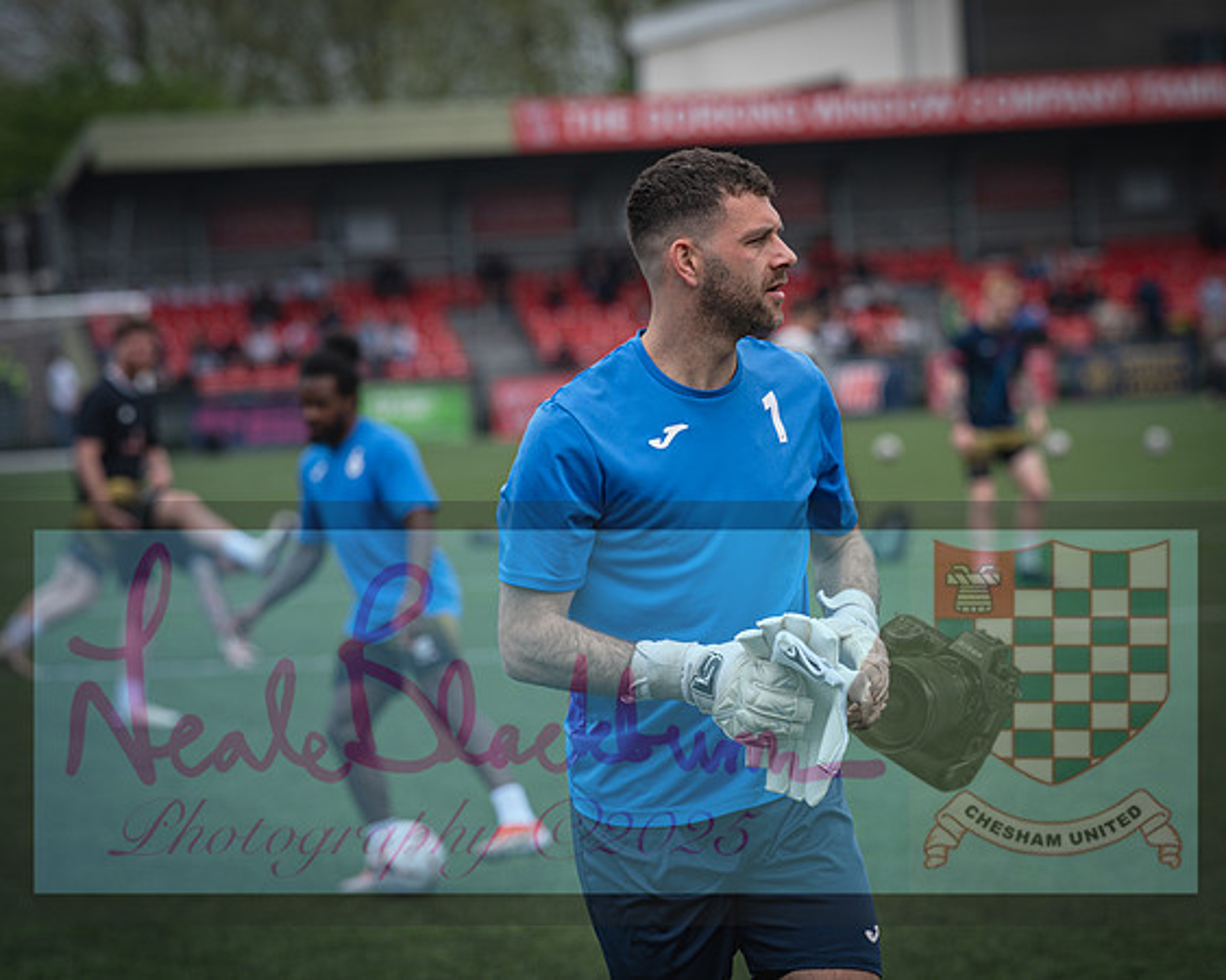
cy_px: 490
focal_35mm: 152
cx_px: 736
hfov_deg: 12.7
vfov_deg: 10.2
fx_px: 5515
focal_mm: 135
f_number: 4
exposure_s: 1/1150
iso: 200
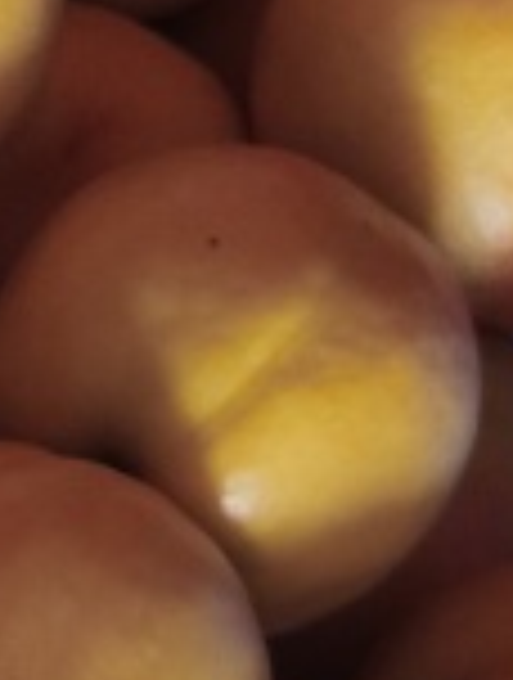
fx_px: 3188
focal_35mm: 162
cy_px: 52
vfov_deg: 12.1
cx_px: -364
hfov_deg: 8.9
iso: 400
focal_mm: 5.84
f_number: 1.6
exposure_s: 1/91.8
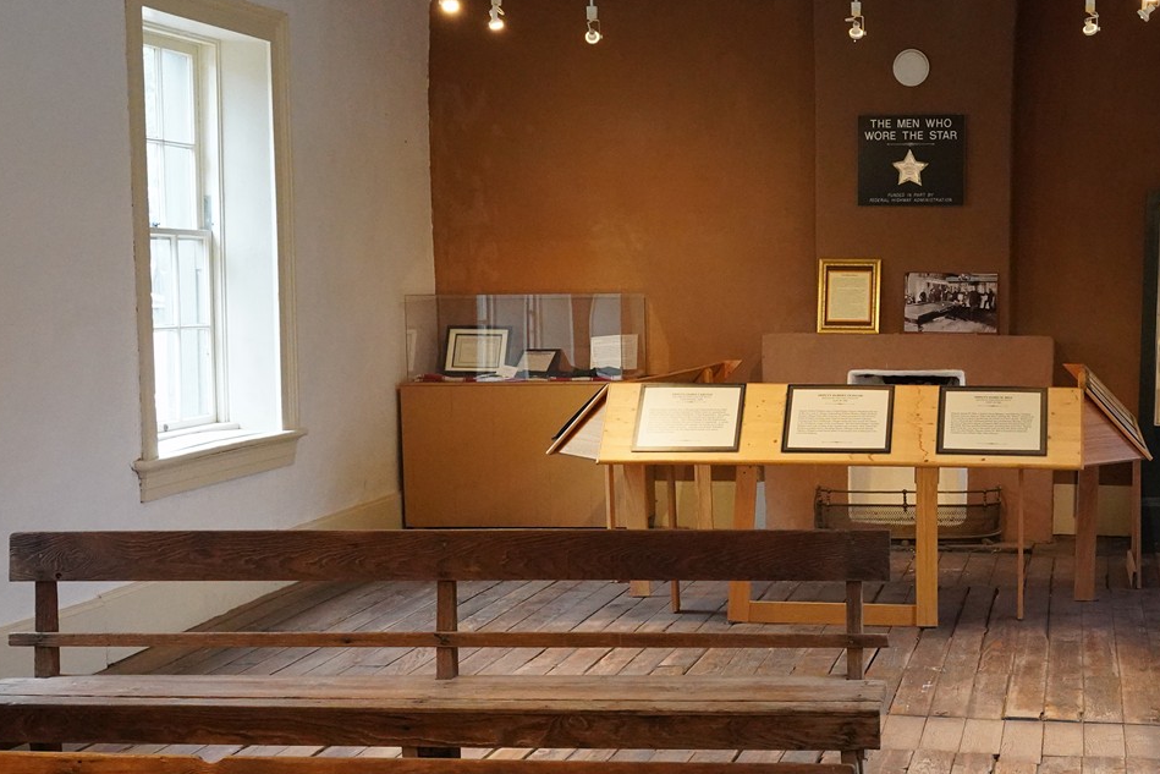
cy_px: 514
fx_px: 1901
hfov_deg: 33.2
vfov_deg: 22.9
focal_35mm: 59
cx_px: 894
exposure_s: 1/100
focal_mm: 28
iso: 8000
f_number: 8
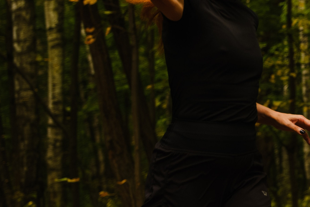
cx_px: 349
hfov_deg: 10.7
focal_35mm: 189
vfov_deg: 7.2
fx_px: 1628
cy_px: -8
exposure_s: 1/800
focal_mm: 34.2
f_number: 2.8
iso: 640
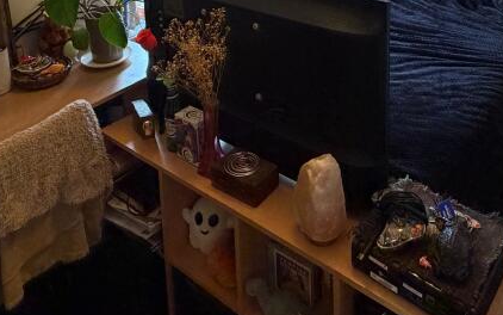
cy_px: -78
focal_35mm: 36
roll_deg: +1.6
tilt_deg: -9.5
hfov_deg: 53.5
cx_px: 308
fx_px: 494
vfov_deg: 29.5
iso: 320
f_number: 2.2
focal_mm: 2.22
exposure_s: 1/50
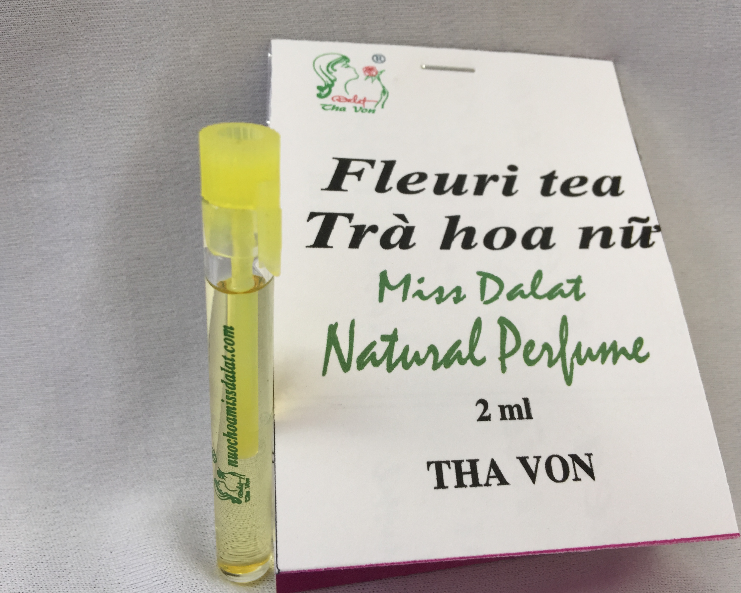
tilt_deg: -30.0
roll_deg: -5.4
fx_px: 680
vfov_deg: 47.1
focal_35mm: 31
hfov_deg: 57.2
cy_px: 296
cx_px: 387
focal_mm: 4.15
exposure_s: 1/100
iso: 40
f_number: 2.2
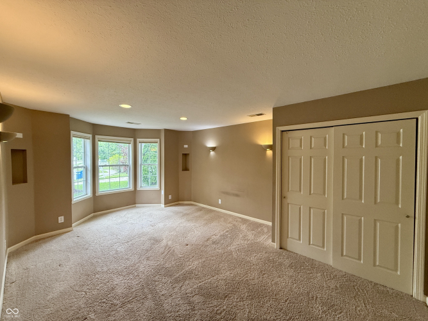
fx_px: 173
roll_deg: +0.1
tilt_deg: -0.6
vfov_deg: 85.7
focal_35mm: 14
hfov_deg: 102.1
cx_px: 214
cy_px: 160
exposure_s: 1/120
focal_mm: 2.22
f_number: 2.2
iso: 250
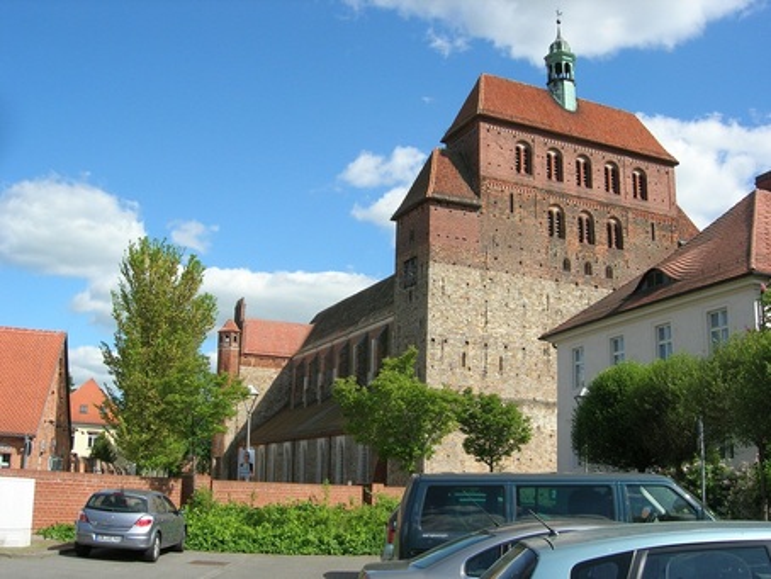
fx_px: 847
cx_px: 386
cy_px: 290
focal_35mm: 38
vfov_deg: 37.8
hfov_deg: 49.0
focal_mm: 7.8
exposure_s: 1/480
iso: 64
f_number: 4.8
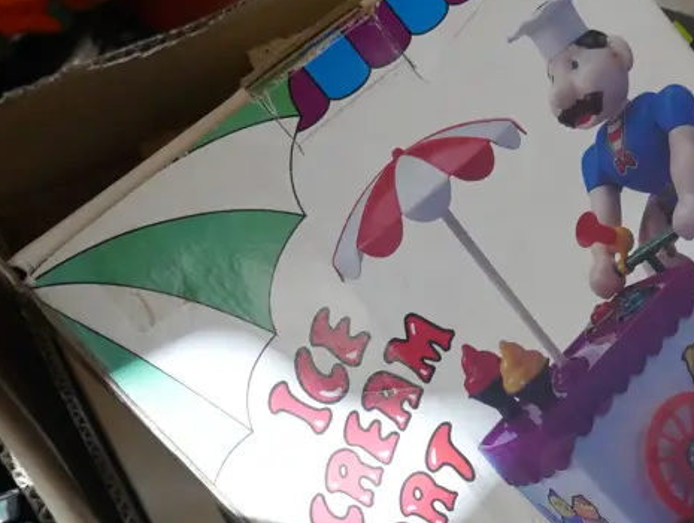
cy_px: 373
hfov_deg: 27.6
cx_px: 698
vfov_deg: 22.2
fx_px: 1325
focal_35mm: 66
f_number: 3.6
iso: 3200
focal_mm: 15
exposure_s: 1/30
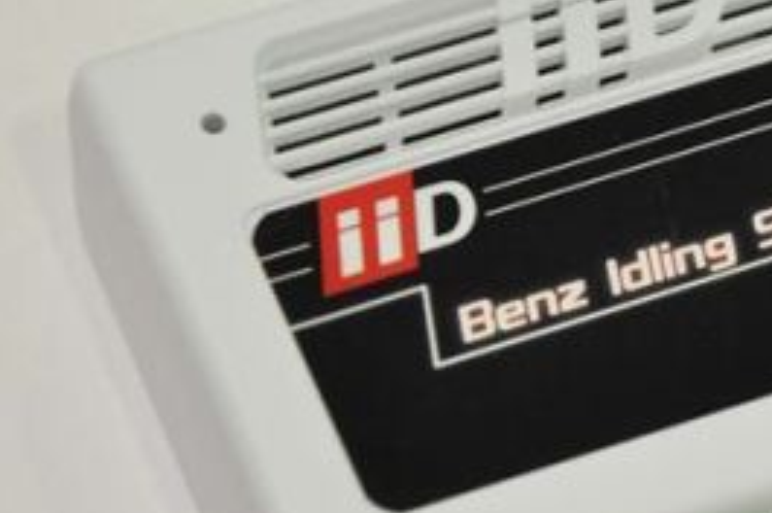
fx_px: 7456
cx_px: 755
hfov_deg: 5.9
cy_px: 284
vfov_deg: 3.9
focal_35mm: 348
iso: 320
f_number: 8
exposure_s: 1/30
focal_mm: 105
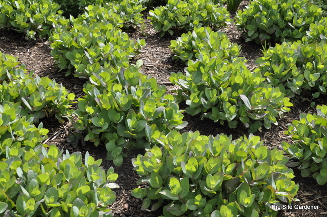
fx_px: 572
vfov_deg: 21.5
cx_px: 164
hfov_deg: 31.9
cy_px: 108
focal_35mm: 63
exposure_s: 1/125
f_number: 11
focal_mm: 42
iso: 200
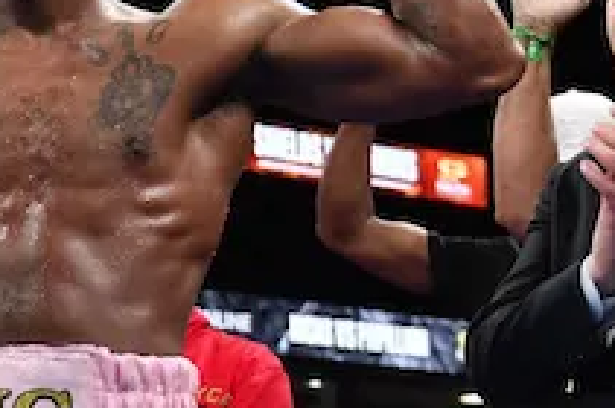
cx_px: -251
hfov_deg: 15.6
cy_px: 306
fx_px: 2098
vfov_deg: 11.1
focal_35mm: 123
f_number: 2.8
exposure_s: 1/2000
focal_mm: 24
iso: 3200
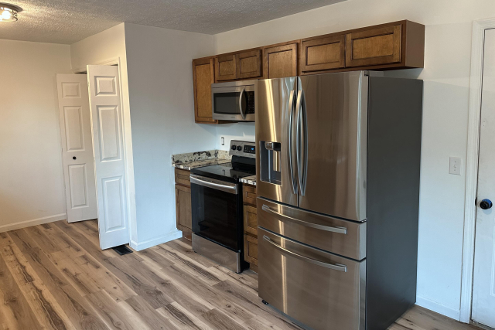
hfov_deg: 69.4
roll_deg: +0.3
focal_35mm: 26
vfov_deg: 49.5
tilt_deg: -5.8
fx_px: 358
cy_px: 144
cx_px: 255
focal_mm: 6.86
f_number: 1.78
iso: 250
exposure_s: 1/60
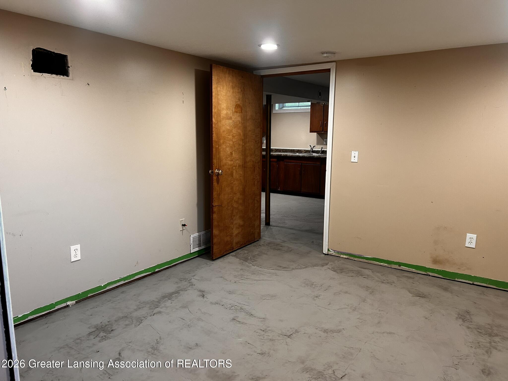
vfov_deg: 53.1
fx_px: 382
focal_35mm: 26
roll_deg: -0.6
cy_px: 190
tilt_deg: -7.2
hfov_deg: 67.3
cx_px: 254
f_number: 1.5
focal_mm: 5.7
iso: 125
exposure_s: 1/60
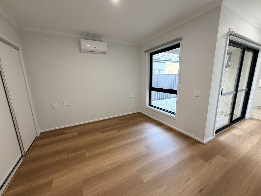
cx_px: 130
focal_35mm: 14
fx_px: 106
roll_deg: +1.8
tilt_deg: -10.7
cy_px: 98
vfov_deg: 85.7
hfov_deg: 102.1
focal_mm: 2.22
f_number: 2.2
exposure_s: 1/50
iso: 250
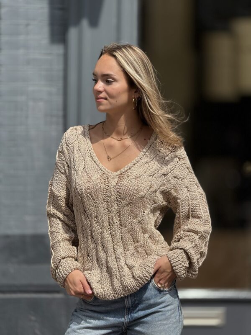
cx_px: 126
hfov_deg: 12.3
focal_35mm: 120
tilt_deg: -0.5
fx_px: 1160
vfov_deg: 16.4
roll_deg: -1.1
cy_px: 168
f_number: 2.8
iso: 50
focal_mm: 15.66
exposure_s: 1/1342
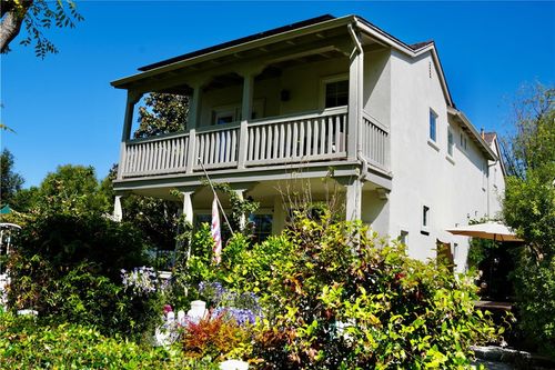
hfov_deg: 61.9
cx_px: 278
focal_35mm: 30
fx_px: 462
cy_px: 185
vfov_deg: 43.6
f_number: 10
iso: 100
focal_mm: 20
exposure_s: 1/200
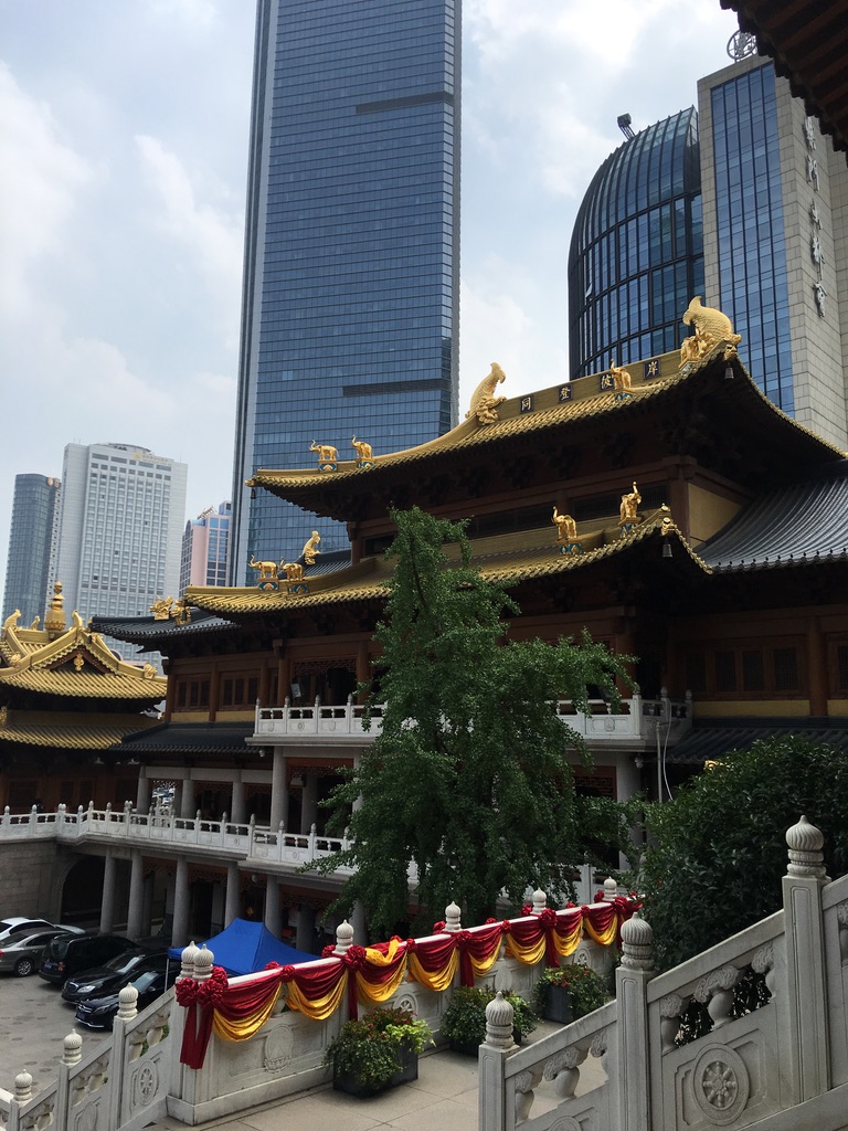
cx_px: 424
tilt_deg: +11.1
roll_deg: -0.9
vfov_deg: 61.7
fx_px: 947
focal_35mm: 29
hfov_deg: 48.2
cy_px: 566
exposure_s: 1/1672
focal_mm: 4.15
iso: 25
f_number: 2.2
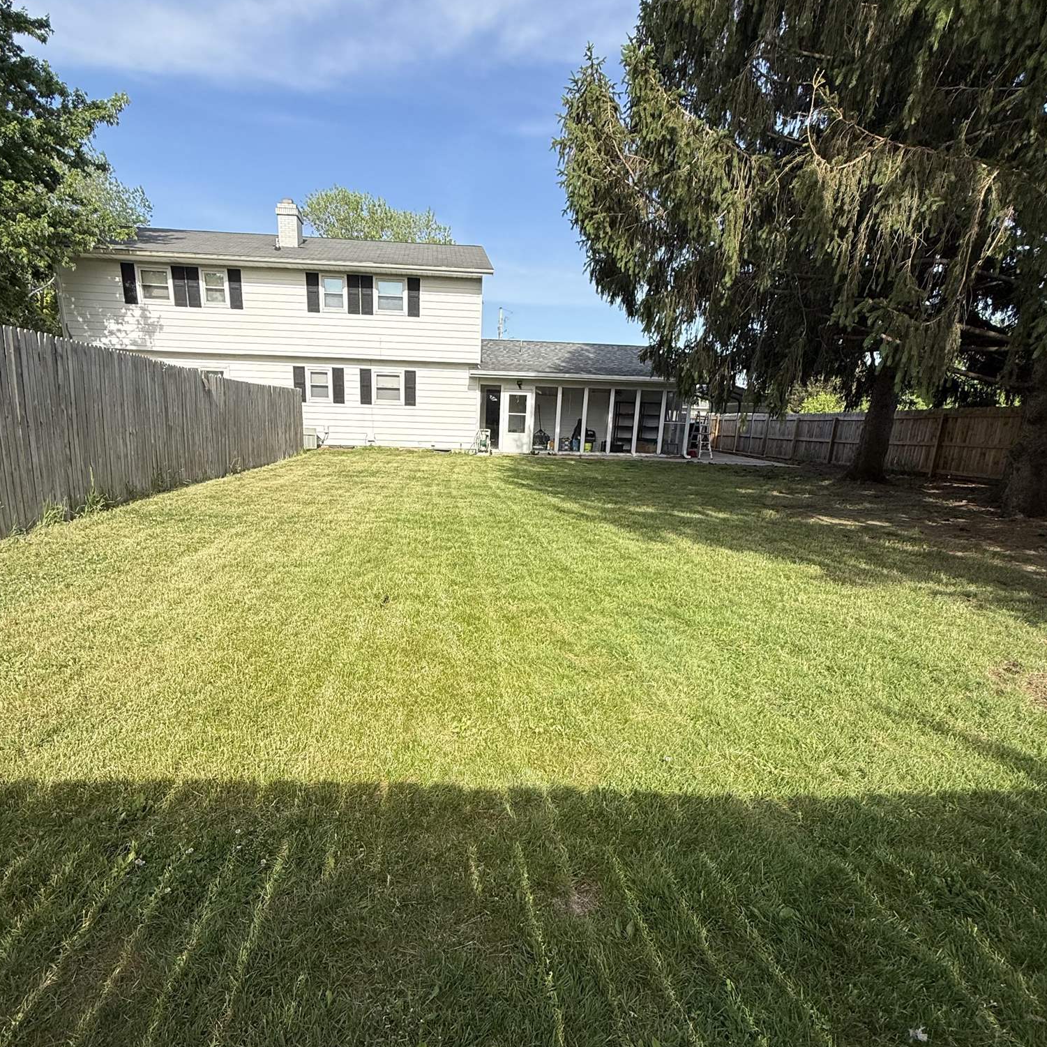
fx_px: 650
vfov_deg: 77.1
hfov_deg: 77.6
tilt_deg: -17.6
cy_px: 606
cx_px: 486
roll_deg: -1.9
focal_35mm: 19
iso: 50
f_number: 2.2
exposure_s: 1/1339
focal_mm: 2.22
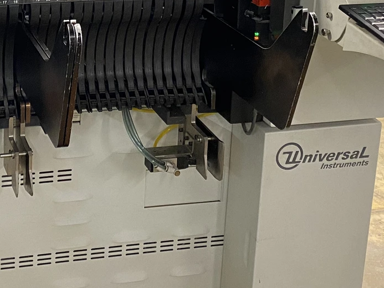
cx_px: 48
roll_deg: -1.4
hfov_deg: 25.3
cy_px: -22
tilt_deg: -14.4
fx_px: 832
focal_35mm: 75
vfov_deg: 18.9
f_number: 1.8
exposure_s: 1/60
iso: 320
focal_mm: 4.25
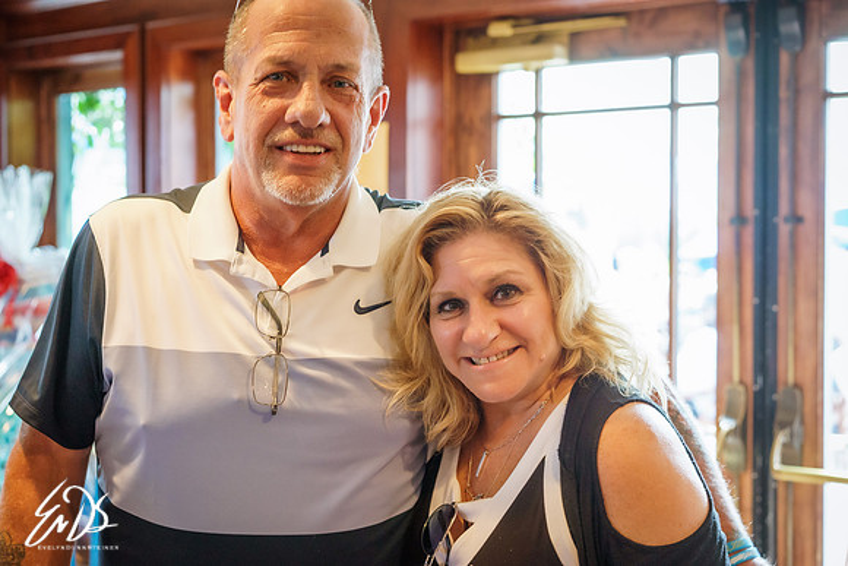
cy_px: 283
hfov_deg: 36.2
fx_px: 1296
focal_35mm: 55
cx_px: 424
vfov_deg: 24.6
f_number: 4
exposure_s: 1/60
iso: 2500
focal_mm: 55
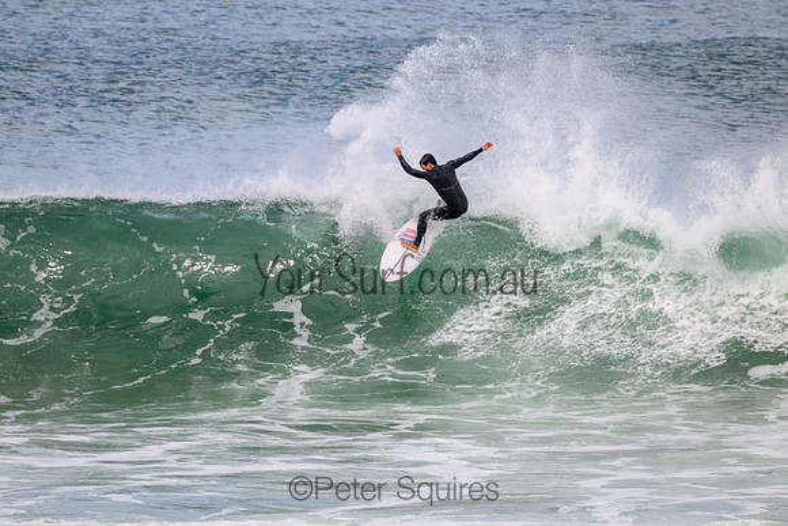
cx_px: 394
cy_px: 263
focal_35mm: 800
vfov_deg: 1.7
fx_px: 17514
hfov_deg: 2.6
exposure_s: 1/2000
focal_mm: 800
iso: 1100
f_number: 11
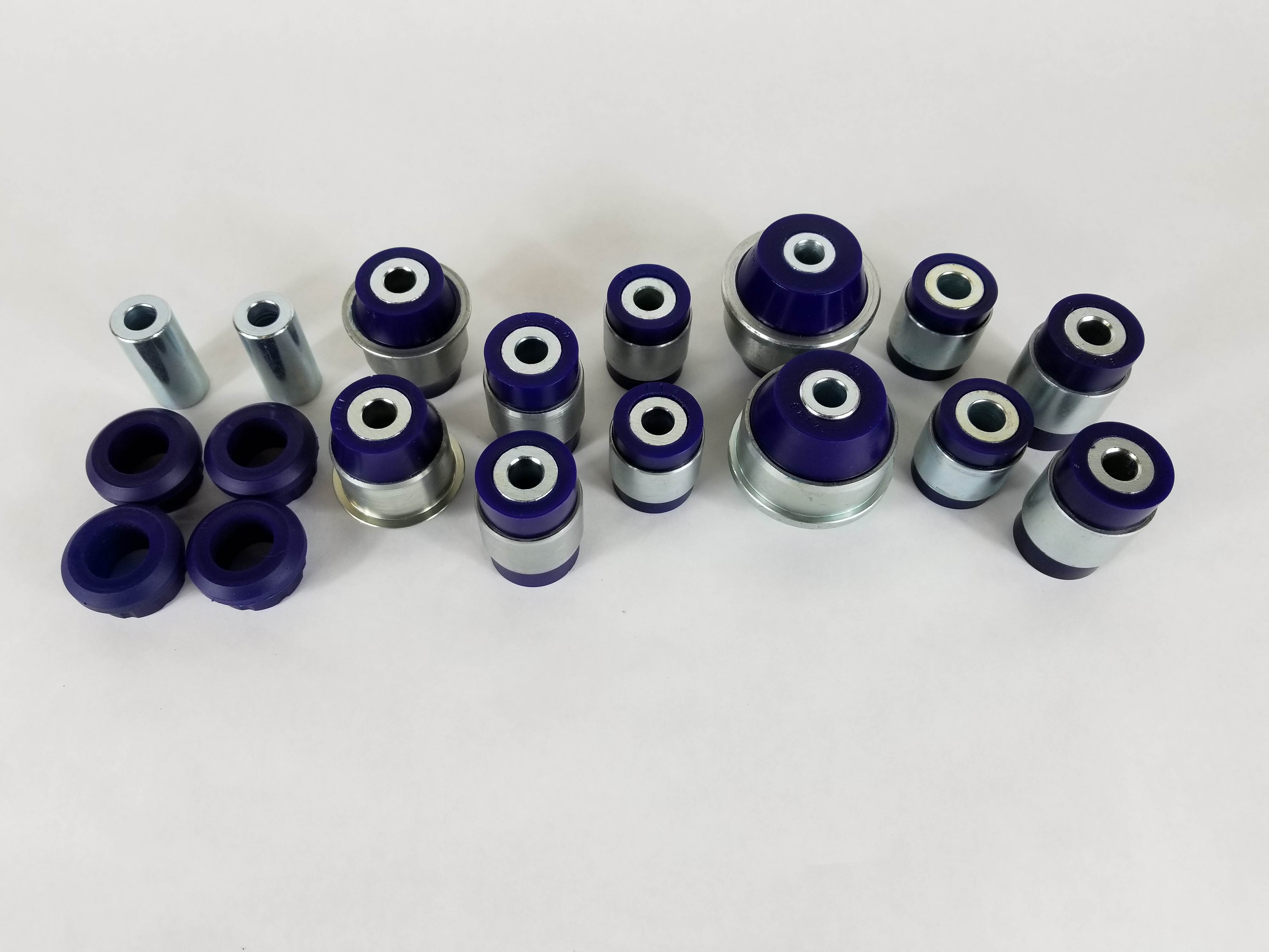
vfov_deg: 53.1
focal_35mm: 26
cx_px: 634
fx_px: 953
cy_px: 476
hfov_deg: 67.3
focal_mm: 4.25
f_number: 1.7
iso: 64
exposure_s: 1/120
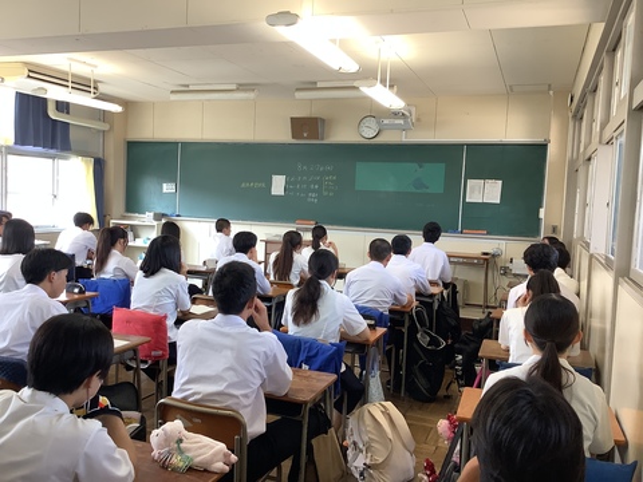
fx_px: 576
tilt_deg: -5.0
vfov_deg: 45.4
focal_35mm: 31
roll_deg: -2.0
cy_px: 241
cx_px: 322
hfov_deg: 58.4
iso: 80
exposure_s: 1/60
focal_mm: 3.3
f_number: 2.4
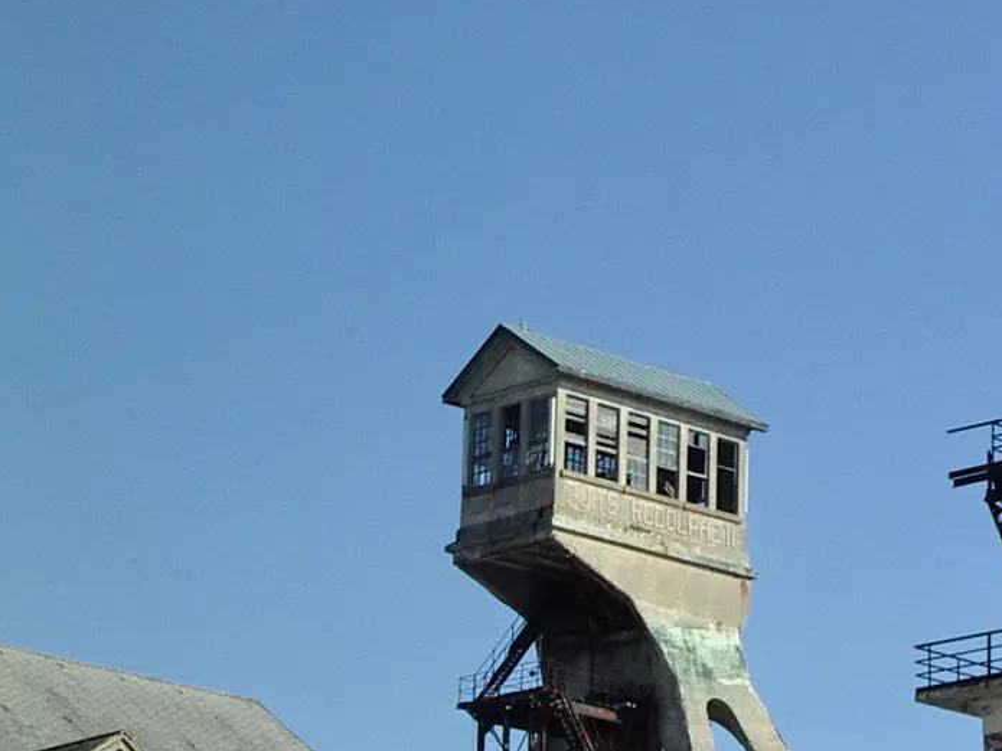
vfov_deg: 9.2
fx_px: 4688
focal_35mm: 162
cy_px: 454
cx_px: 898
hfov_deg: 12.1
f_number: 7.6
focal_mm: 13.3
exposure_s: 1/320
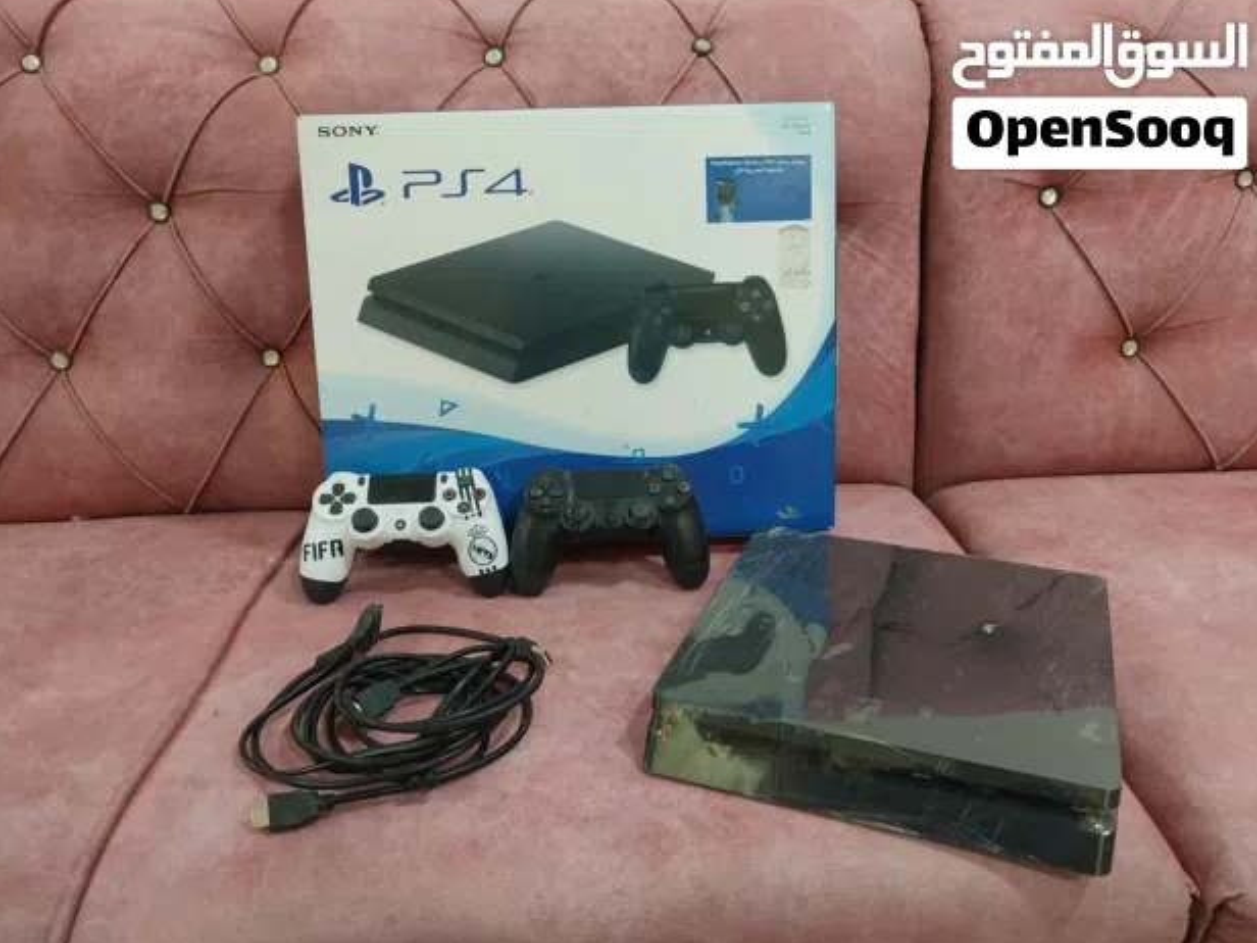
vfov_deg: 51.4
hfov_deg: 65.3
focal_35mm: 27
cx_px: 645
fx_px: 980
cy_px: 463
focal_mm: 4
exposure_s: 1/50
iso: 250
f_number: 1.8
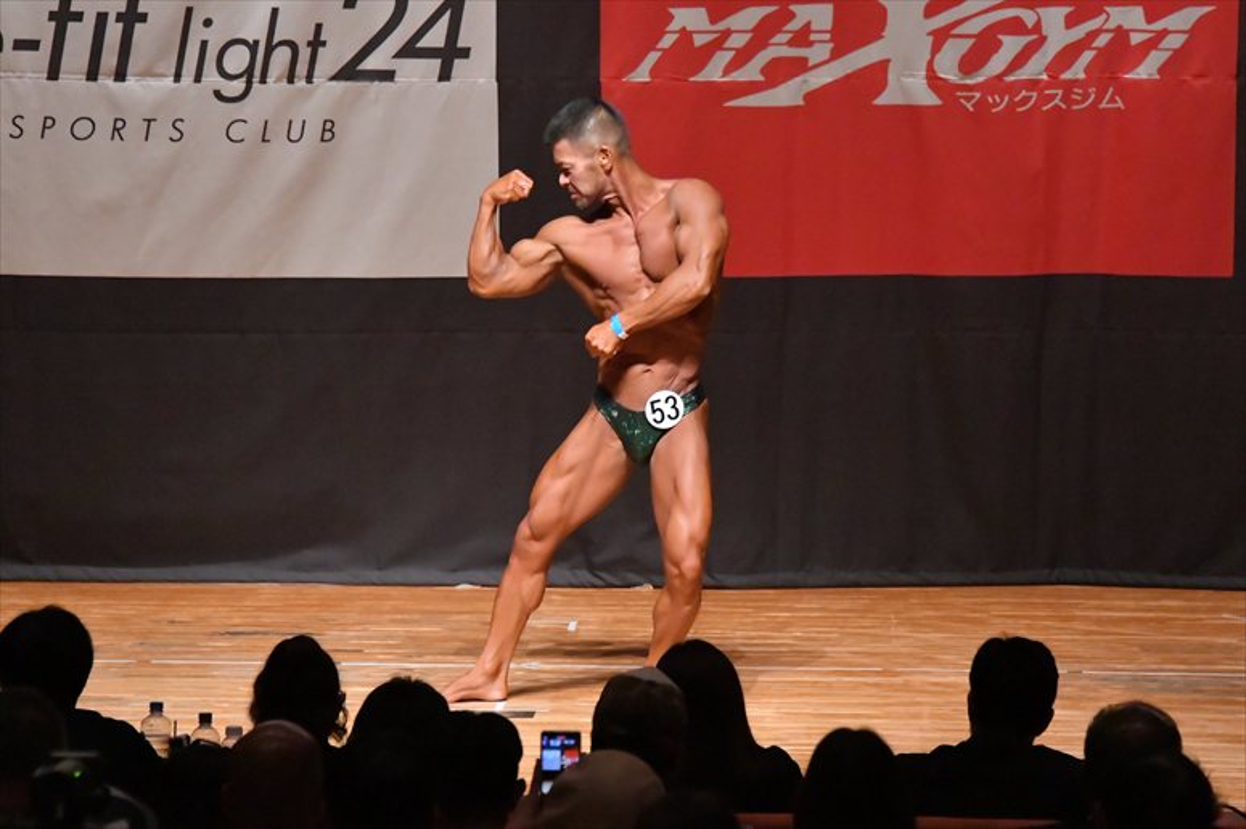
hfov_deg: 8.6
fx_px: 8303
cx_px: 623
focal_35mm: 240
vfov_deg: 5.7
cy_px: 414
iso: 12800
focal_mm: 160
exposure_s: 1/400
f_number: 5.6
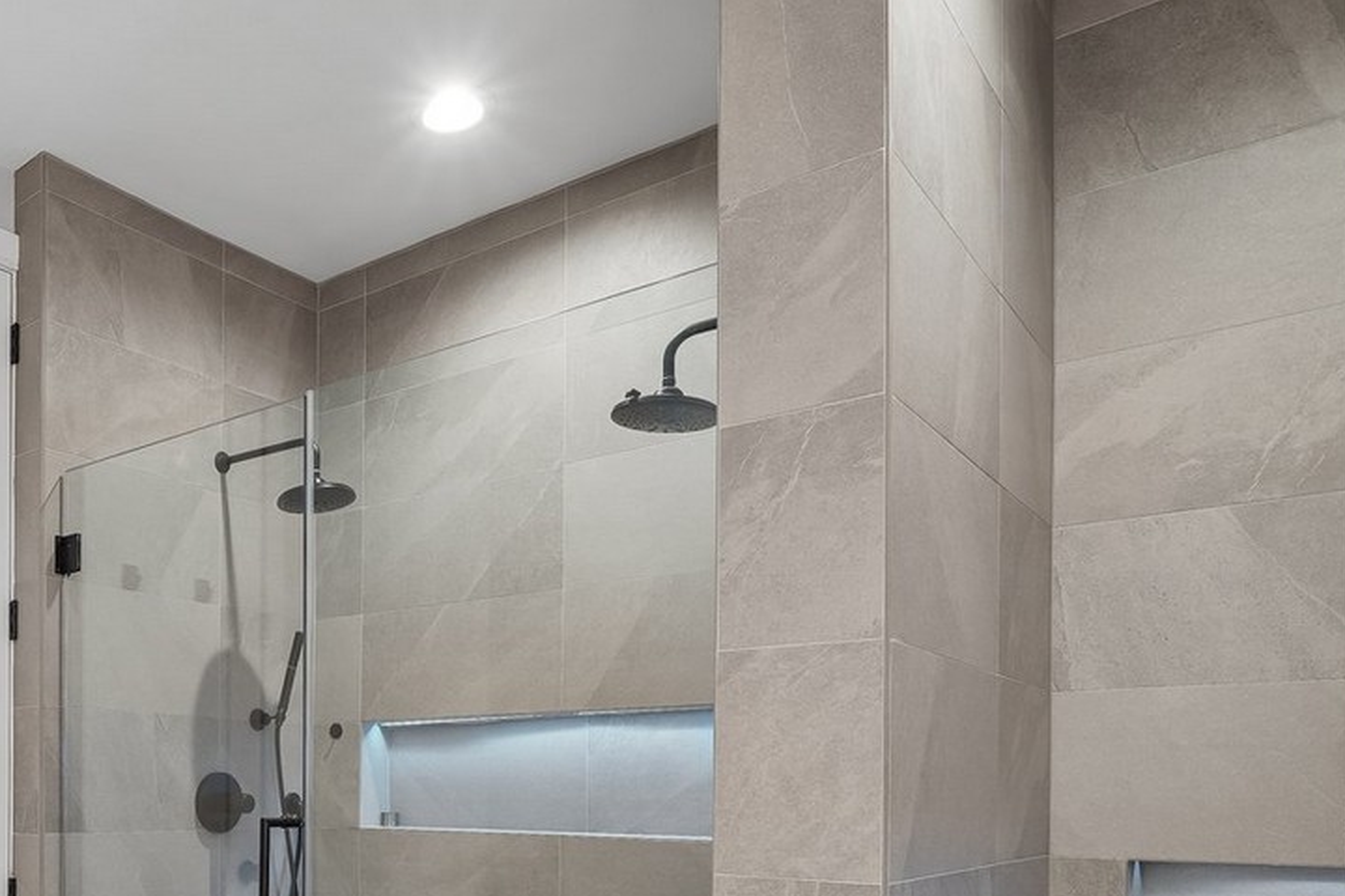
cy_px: 819
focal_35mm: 30
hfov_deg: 54.4
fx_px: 1121
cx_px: 149
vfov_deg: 40.1
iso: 100
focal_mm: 12
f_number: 10
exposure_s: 1/1.25
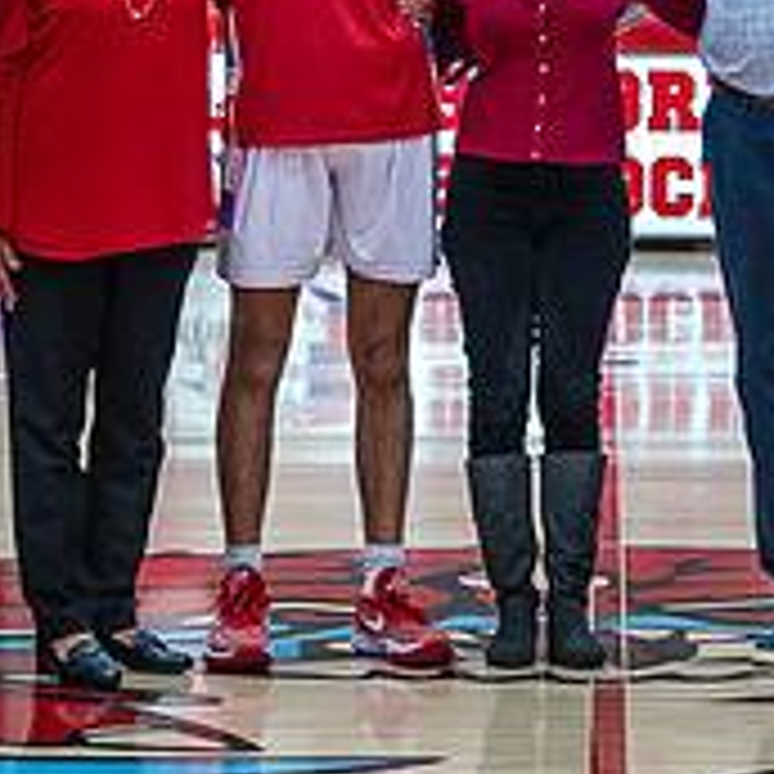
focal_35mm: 223
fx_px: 5641
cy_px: -58
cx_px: 504
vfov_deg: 7.8
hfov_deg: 7.8
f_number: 4
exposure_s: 1/320
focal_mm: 78
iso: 2000
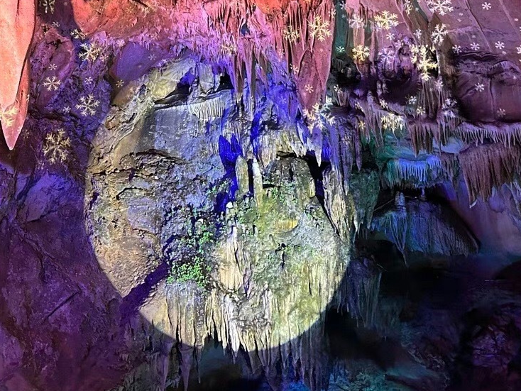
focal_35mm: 51
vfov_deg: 27.7
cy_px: 49
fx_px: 768
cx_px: 217
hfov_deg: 37.4
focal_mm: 5.7
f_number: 1.5
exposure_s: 1/40
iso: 640
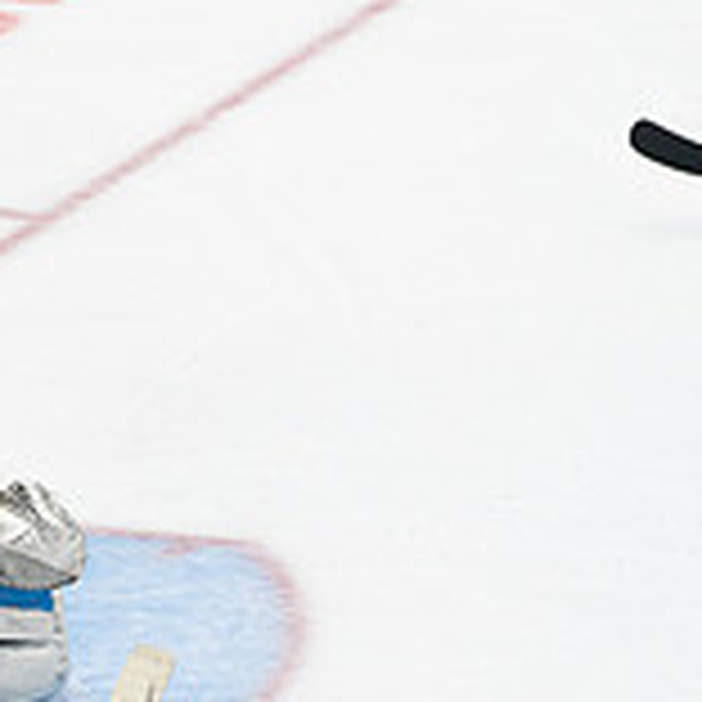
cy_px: 621
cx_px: -337
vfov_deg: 2.2
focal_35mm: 793
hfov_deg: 2.2
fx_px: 18194
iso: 1250
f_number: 4
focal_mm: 200
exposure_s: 1/800
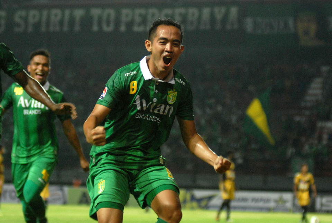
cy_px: 112
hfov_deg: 17.0
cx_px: 166
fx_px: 1108
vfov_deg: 11.5
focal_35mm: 120
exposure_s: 1/250
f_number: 2.8
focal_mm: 80
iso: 800
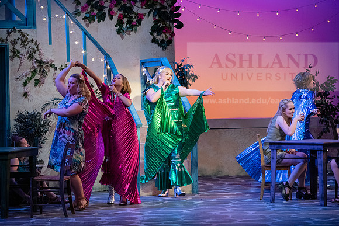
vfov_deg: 10.2
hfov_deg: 15.2
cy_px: 113
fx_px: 1271
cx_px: 170
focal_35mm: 135
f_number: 3.2
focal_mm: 135
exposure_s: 1/400
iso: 3200
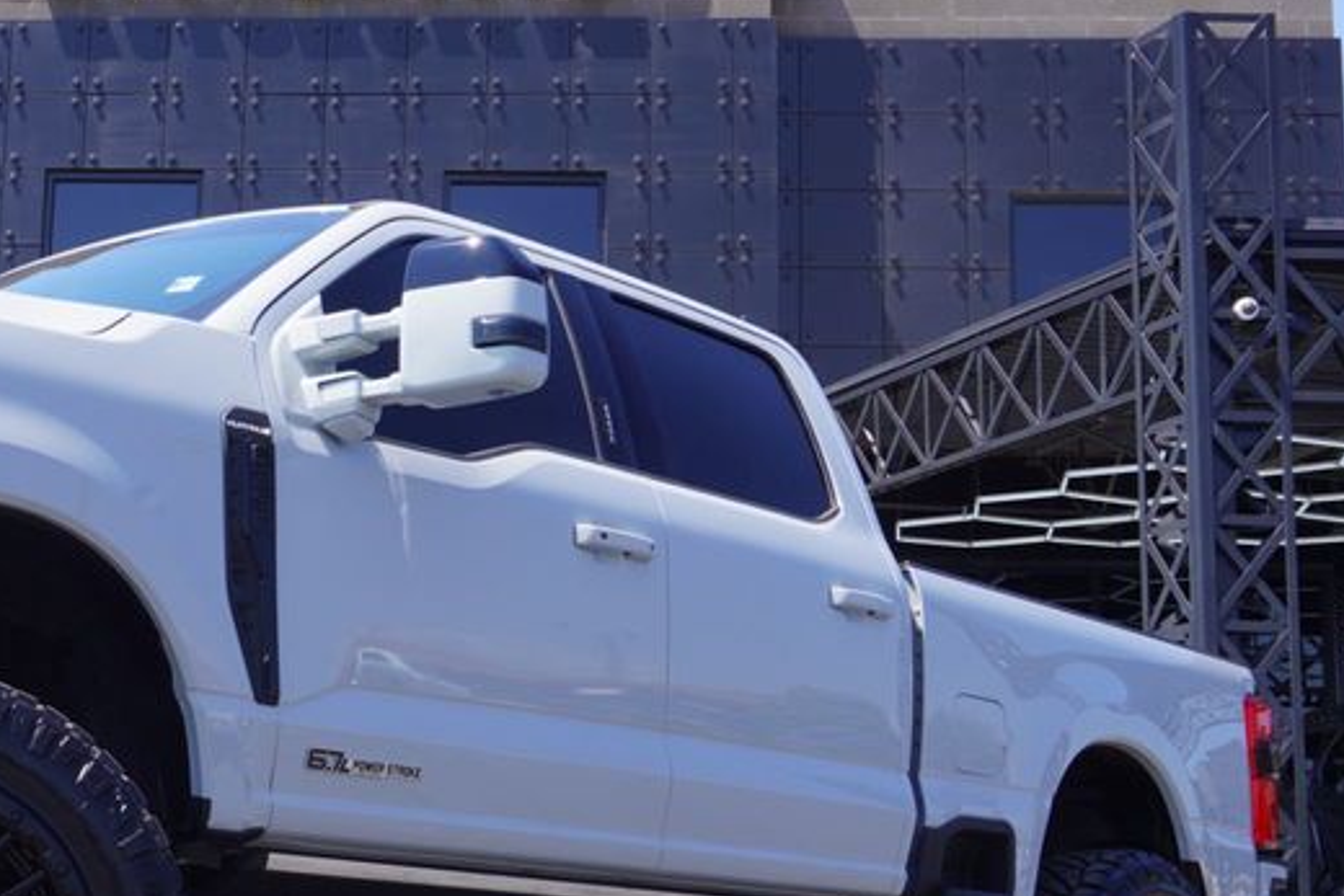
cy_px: 535
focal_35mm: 68
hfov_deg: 28.7
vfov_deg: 20.0
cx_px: 196
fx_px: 2539
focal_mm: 23
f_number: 8
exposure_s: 1/125
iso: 100
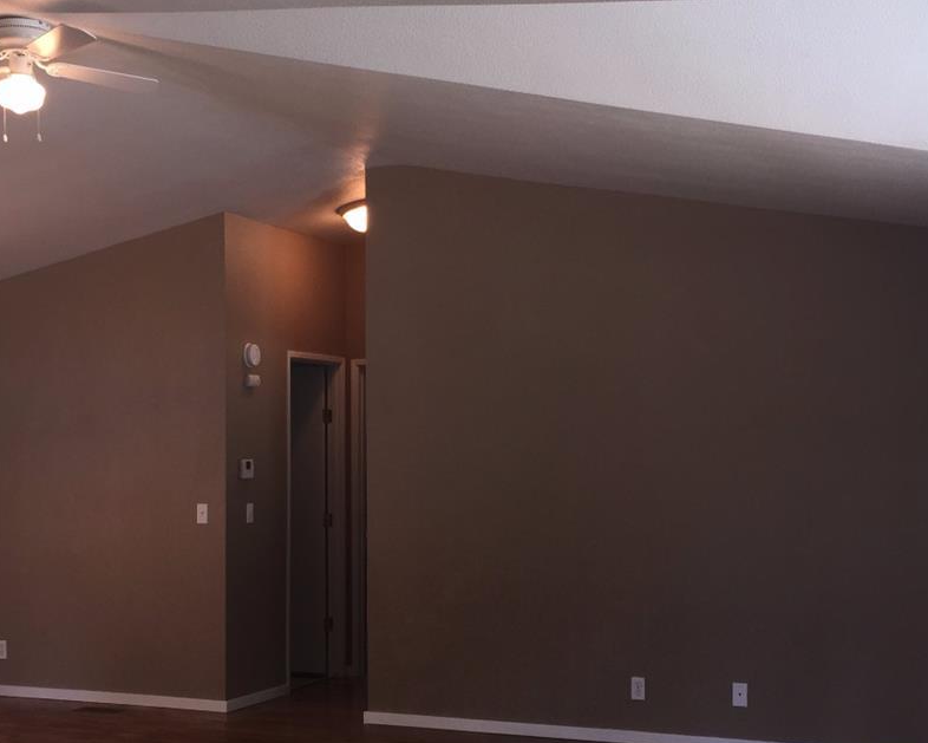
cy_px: 474
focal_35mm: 54
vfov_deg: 28.0
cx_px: 386
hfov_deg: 34.7
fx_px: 1483
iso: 32
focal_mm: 4.15
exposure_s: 1/39
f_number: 2.2
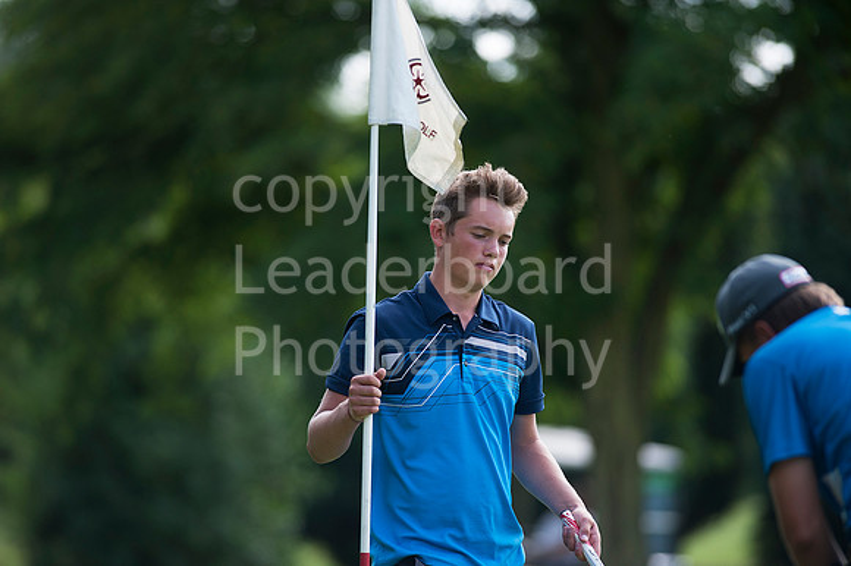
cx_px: 426
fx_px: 7087
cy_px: 283
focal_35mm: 300
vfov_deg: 4.6
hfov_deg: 6.9
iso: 400
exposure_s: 1/1250
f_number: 4
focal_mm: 300
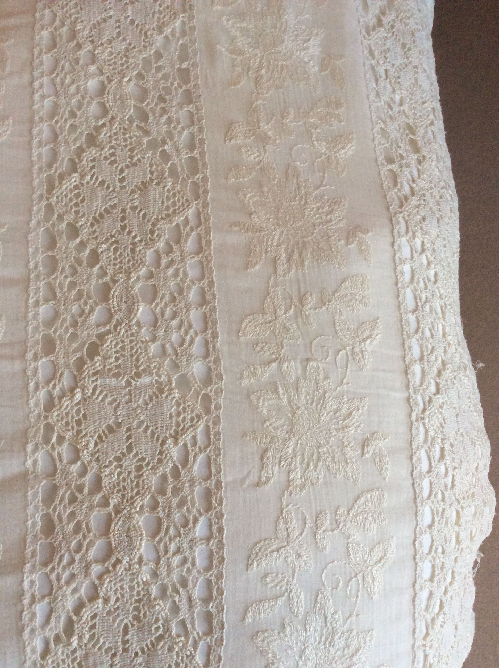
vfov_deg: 56.9
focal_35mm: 32
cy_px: 334
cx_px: 250
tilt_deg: -78.4
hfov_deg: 44.1
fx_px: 617
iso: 125
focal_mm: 3.3
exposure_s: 1/25
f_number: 2.4
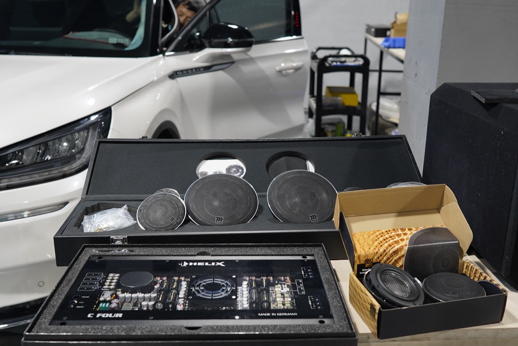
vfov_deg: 36.9
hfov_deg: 53.1
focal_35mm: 36
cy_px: 173
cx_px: 259
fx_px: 518
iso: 800
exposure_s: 1/100
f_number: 3.2
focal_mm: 24
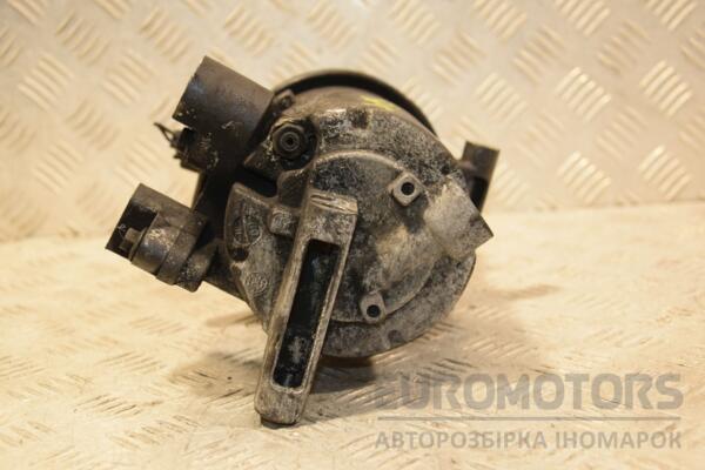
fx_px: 1116
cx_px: 352
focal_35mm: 57
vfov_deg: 23.8
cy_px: 235
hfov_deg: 35.1
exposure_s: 1/160
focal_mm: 38
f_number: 5
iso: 800
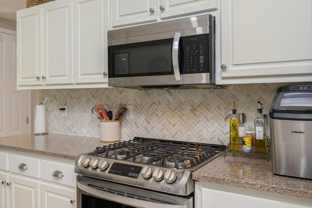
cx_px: 156
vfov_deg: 43.5
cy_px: 104
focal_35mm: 30
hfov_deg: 62.0
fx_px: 260
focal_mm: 30
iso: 400
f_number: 9
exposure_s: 1/4
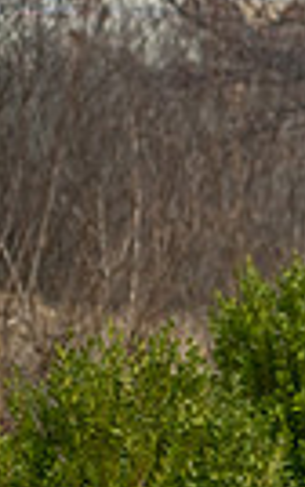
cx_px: 1038
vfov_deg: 5.9
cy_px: 660
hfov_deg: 3.6
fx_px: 4698
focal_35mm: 354
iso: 400
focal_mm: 80
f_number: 8
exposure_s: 1/500
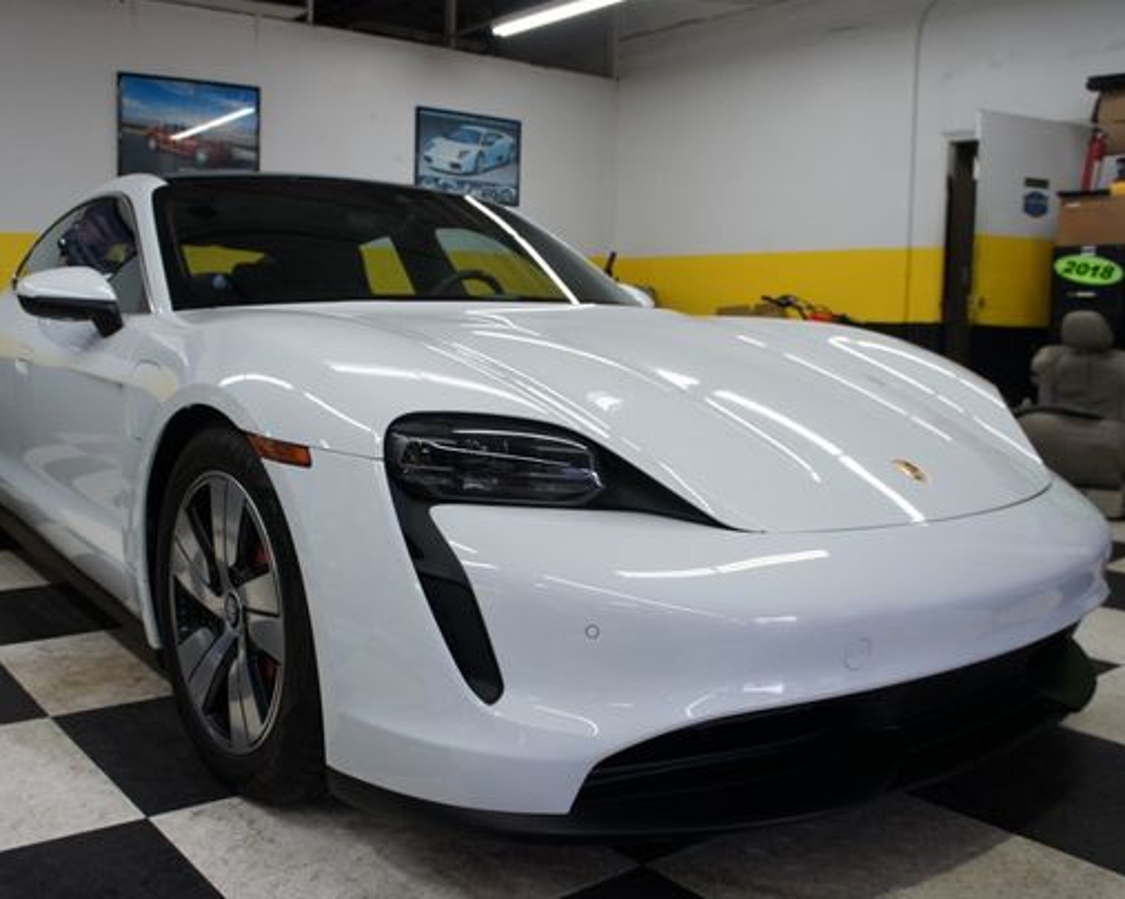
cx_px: 459
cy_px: 466
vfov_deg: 45.7
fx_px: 1065
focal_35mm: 32
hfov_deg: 55.3
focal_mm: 18
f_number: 4.5
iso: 200
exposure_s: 1/40
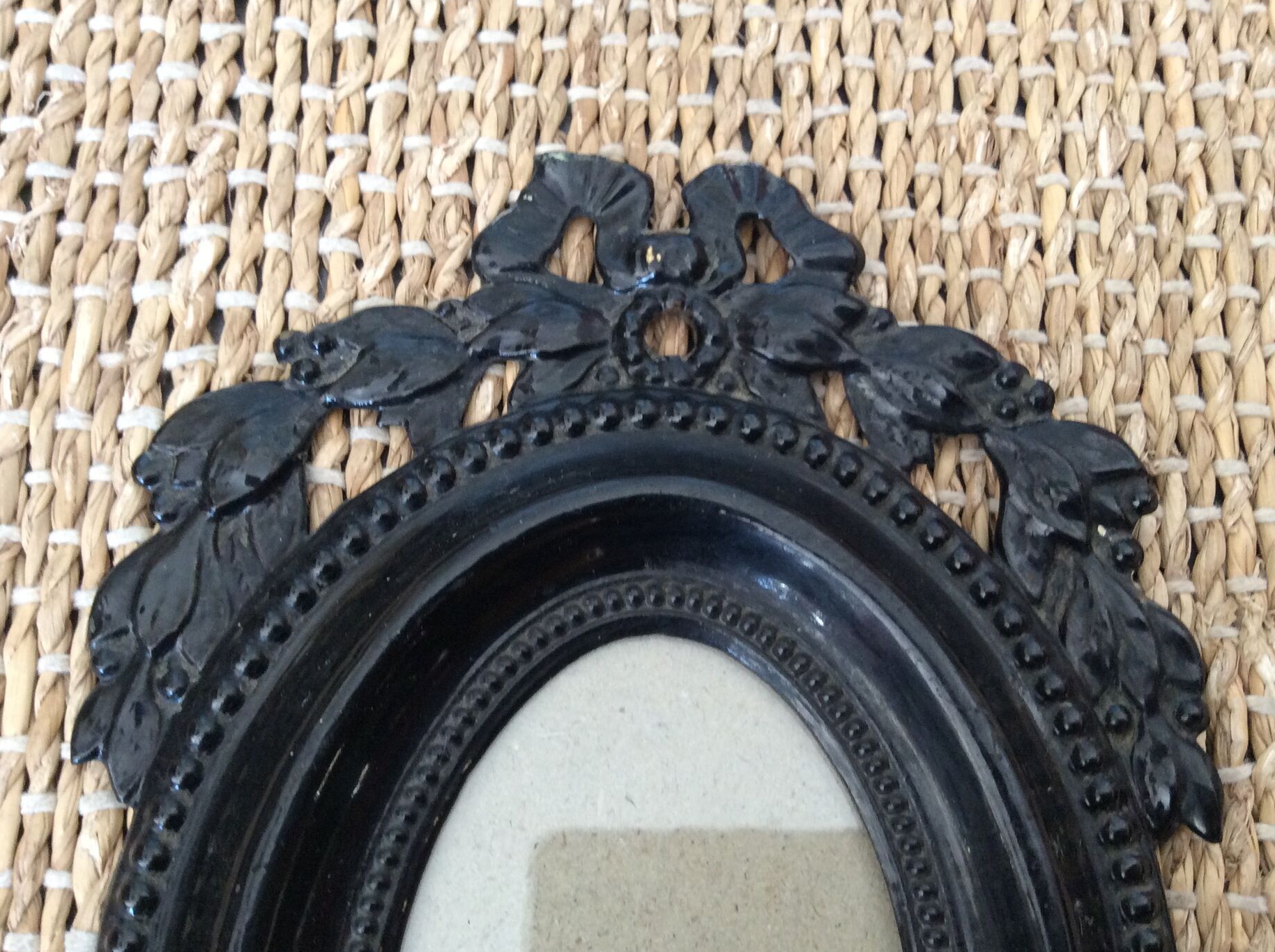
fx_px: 1287
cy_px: 478
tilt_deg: -72.5
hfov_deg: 52.7
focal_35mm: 35
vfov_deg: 40.6
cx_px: 673
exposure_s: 1/25
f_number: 2.4
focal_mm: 3.3
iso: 125
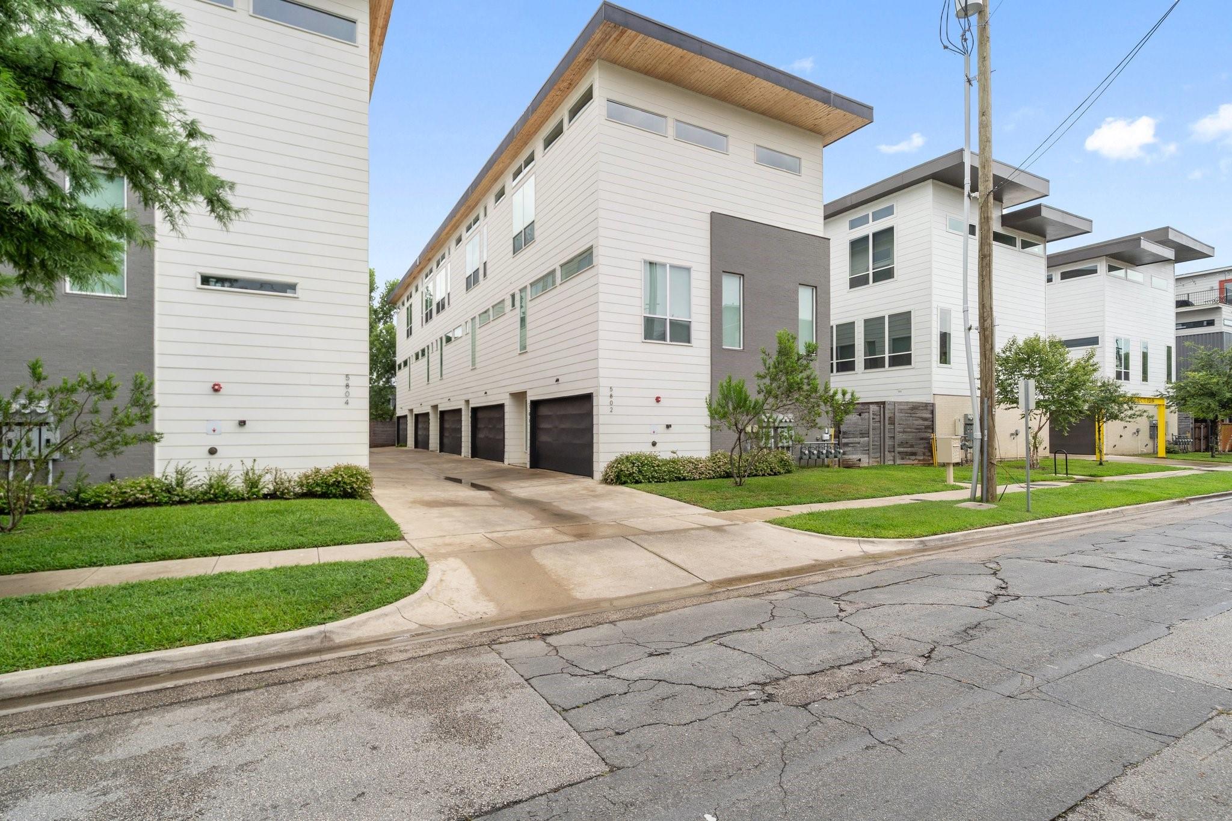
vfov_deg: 73.7
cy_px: 410
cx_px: 616
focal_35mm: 16
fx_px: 547
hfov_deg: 96.7
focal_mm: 16
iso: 400
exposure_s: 1/400
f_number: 8
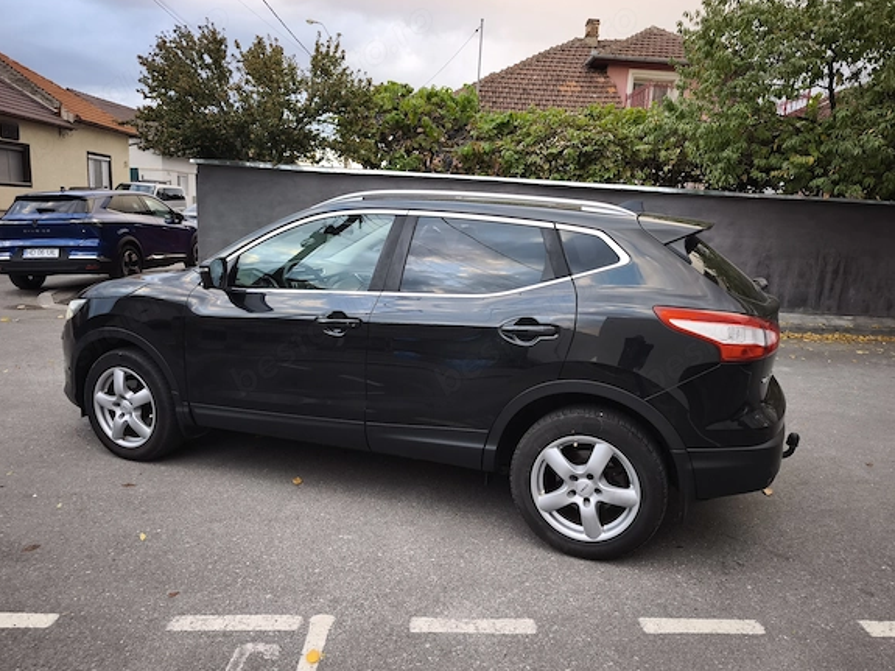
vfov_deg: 56.8
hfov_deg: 71.6
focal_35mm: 24
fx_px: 620
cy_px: 339
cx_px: 453
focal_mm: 6.57
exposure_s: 1/100
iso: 160
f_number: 1.6
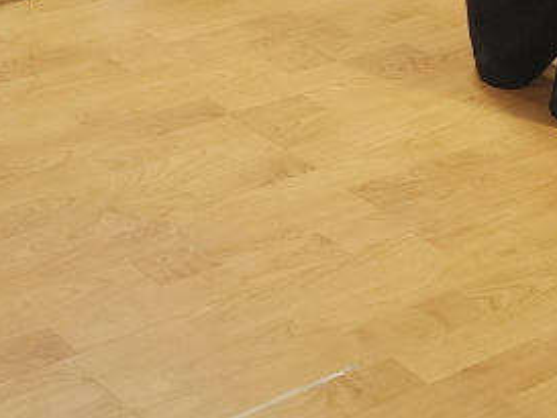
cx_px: -4
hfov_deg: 17.2
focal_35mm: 112
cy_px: -197
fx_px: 1803
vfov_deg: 12.6
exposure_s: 1/120
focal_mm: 6.4
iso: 320
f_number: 1.8
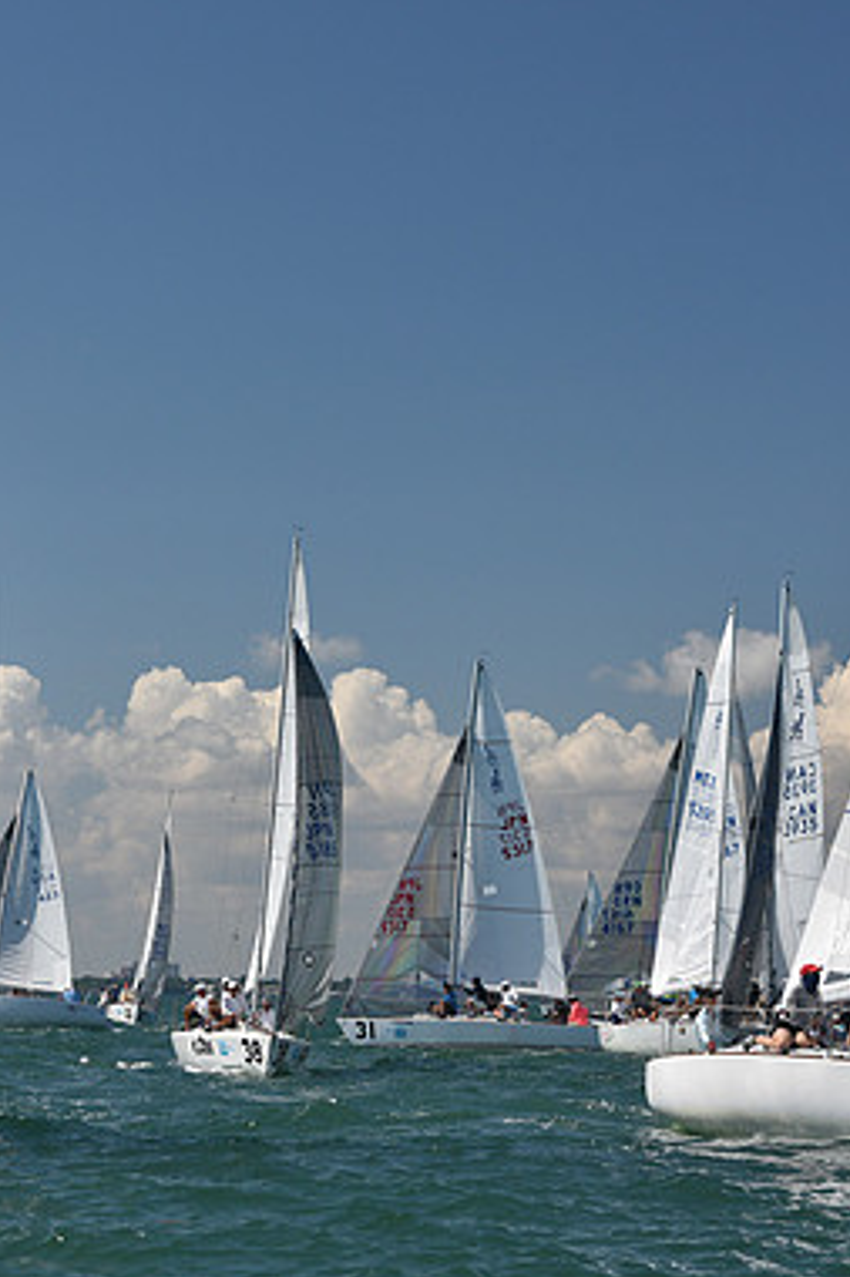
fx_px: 3793
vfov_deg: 19.1
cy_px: 633
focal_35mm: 107
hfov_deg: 12.8
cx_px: 269
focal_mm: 70
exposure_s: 1/1250
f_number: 5
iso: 250
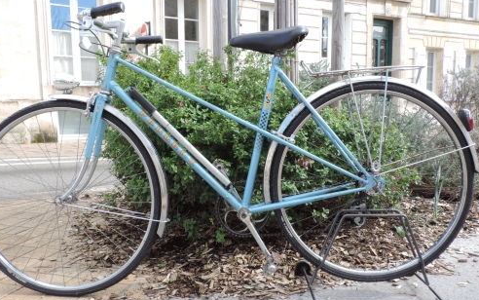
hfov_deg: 61.2
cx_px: 232
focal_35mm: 31
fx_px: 405
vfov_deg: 40.6
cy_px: 149
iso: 80
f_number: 5.9
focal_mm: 4.3
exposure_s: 1/60
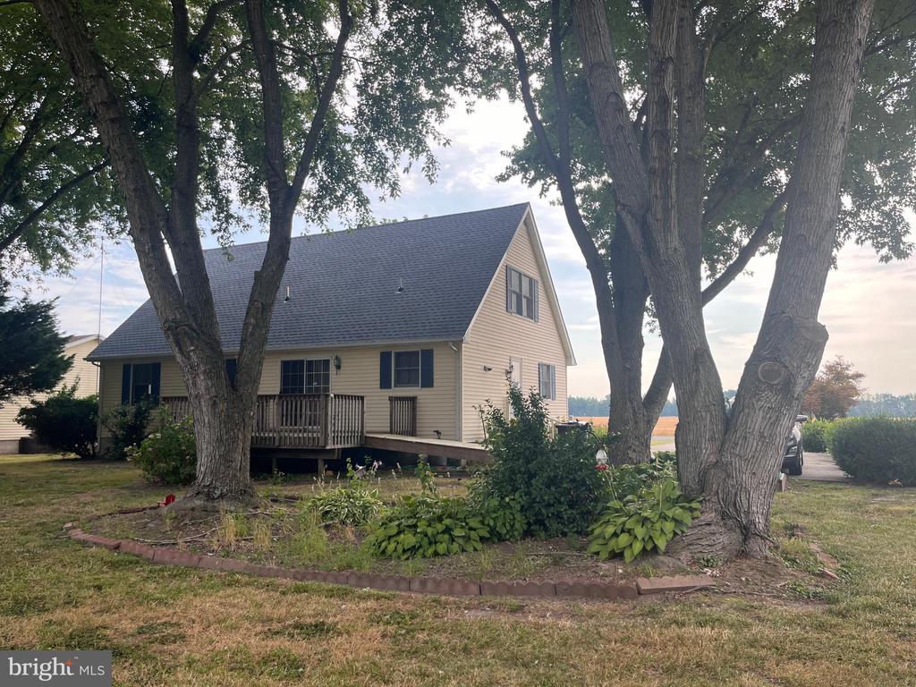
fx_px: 688
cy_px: 344
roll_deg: +0.3
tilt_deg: +4.8
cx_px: 458
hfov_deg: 67.3
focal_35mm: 26
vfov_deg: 53.1
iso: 50
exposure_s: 1/858
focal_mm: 5.1
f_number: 1.6
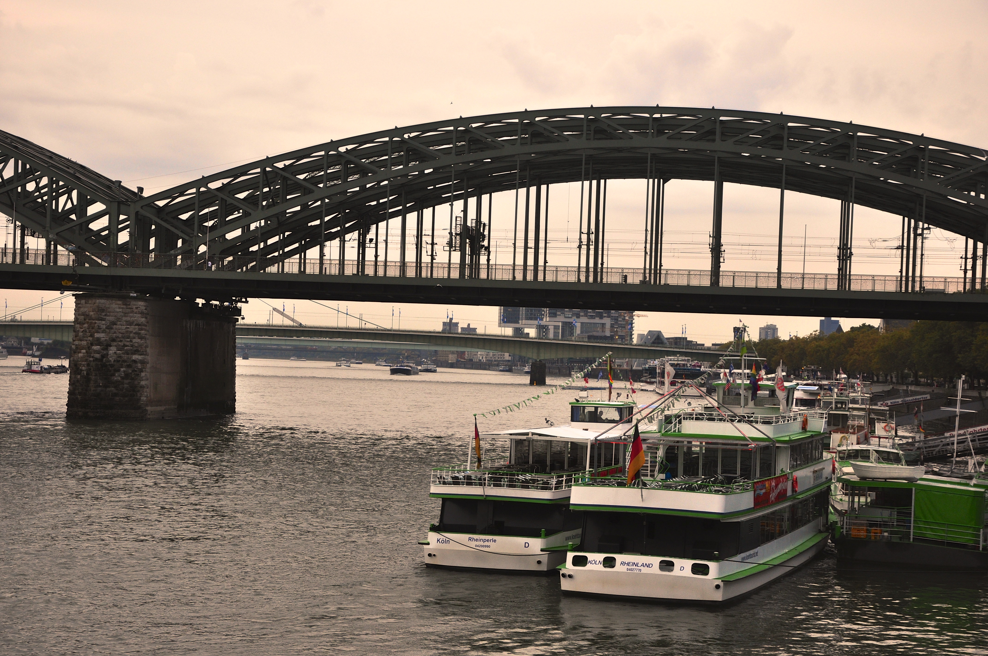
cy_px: 328
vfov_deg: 18.9
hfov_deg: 28.1
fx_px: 1974
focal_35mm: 72
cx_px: 494
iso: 400
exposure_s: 1/250
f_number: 8
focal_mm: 48
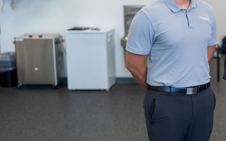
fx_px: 530
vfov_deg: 15.2
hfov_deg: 22.5
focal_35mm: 86
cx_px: 260
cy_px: 82
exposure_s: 1/125
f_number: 1.4
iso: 200
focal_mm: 35
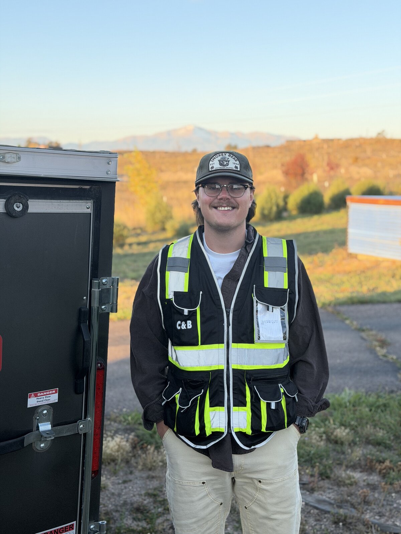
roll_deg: -0.1
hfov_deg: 30.3
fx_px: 741
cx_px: 200
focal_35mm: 48
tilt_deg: -7.2
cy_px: 267
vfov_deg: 39.7
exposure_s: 1/712
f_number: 1.78
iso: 80
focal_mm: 6.76
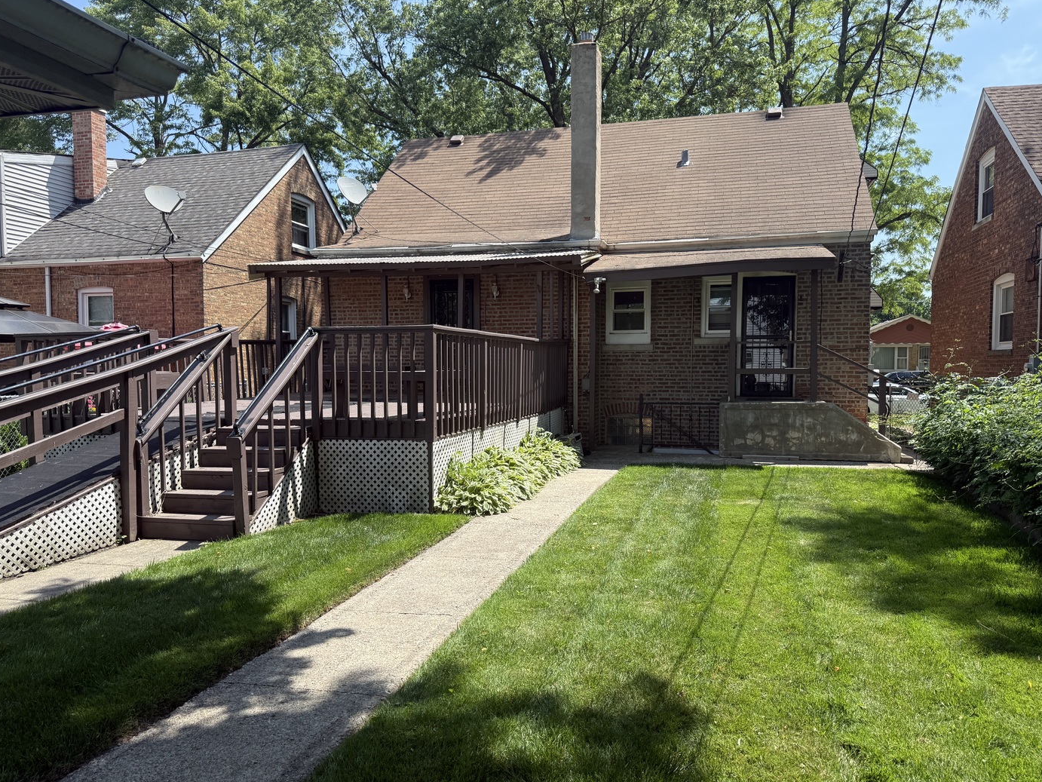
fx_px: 753
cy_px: 405
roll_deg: +0.1
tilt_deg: -1.8
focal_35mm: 25
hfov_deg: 69.4
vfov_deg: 54.9
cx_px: 526
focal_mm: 6.76
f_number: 1.78
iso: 100
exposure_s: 1/2169
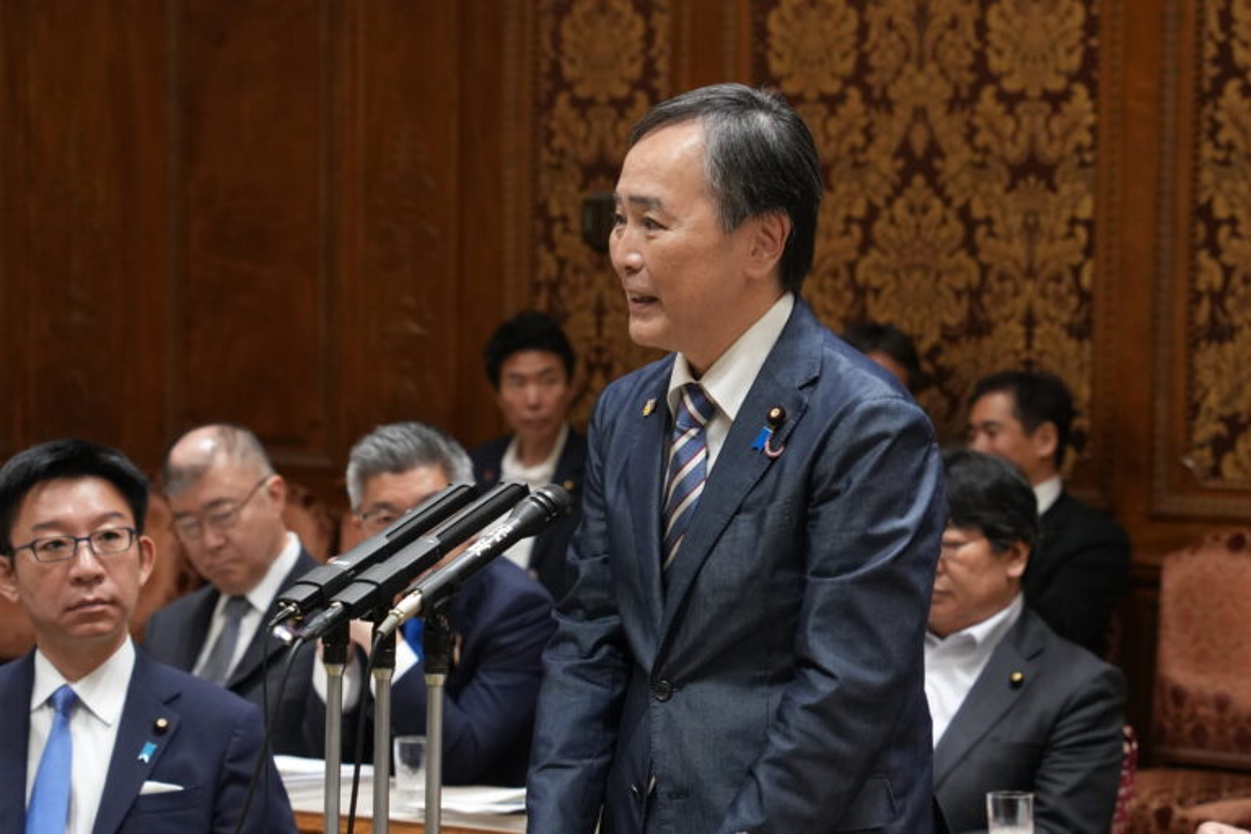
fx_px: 5351
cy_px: 417
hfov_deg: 13.3
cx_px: 626
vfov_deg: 8.9
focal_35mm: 154
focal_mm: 103
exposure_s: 1/100
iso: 2500
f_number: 5.6
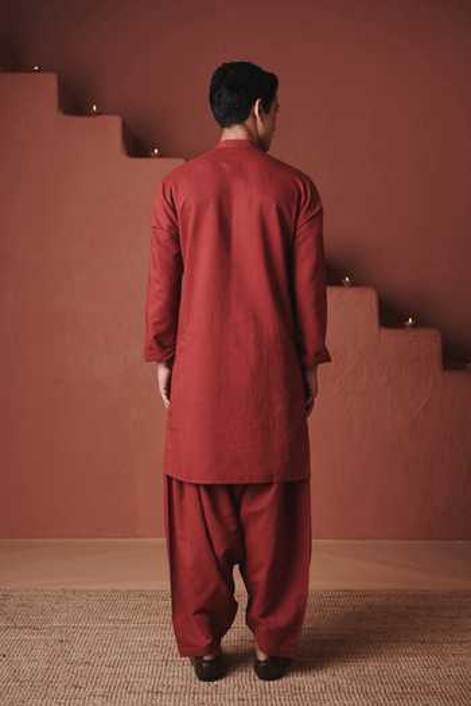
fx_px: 1020
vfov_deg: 38.2
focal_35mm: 52
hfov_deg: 26.0
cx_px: 236
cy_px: 353
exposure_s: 1/160
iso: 200
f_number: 5.6
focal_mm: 52
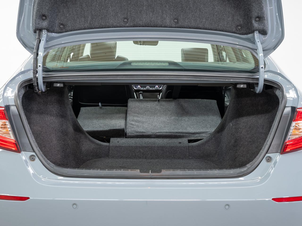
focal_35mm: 57
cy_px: 113
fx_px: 497
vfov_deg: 25.7
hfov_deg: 33.8
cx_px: 151
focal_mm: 52.1
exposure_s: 1/2
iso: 100
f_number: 5.6
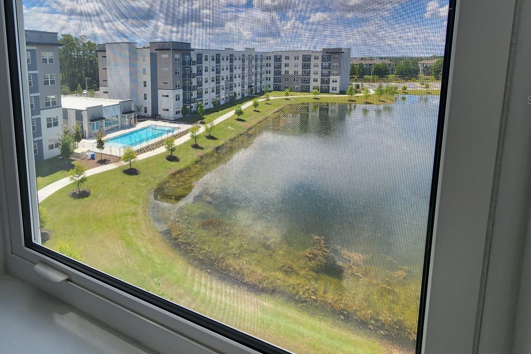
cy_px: 100
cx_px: 199
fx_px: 280
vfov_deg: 61.8
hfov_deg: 85.2
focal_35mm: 19
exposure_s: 1/1279
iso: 50
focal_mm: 2.2
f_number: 2.2
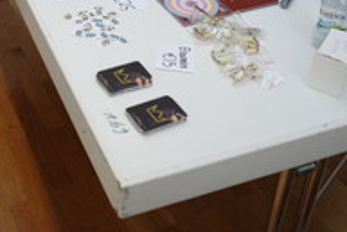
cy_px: -1
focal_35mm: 58
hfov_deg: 34.0
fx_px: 559
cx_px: 102
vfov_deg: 22.5
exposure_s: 1/400
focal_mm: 18.3
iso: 500
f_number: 2.8
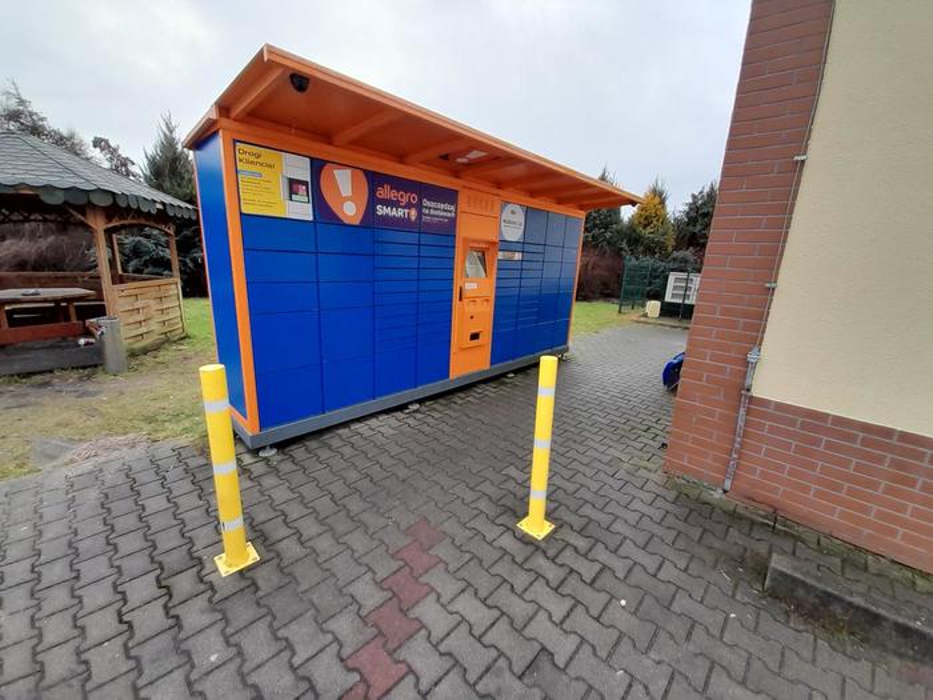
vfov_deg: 89.9
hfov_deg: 106.2
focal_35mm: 13
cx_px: 466
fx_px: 350
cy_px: 350
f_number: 2.2
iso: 40
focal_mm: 1.13
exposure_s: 1/166
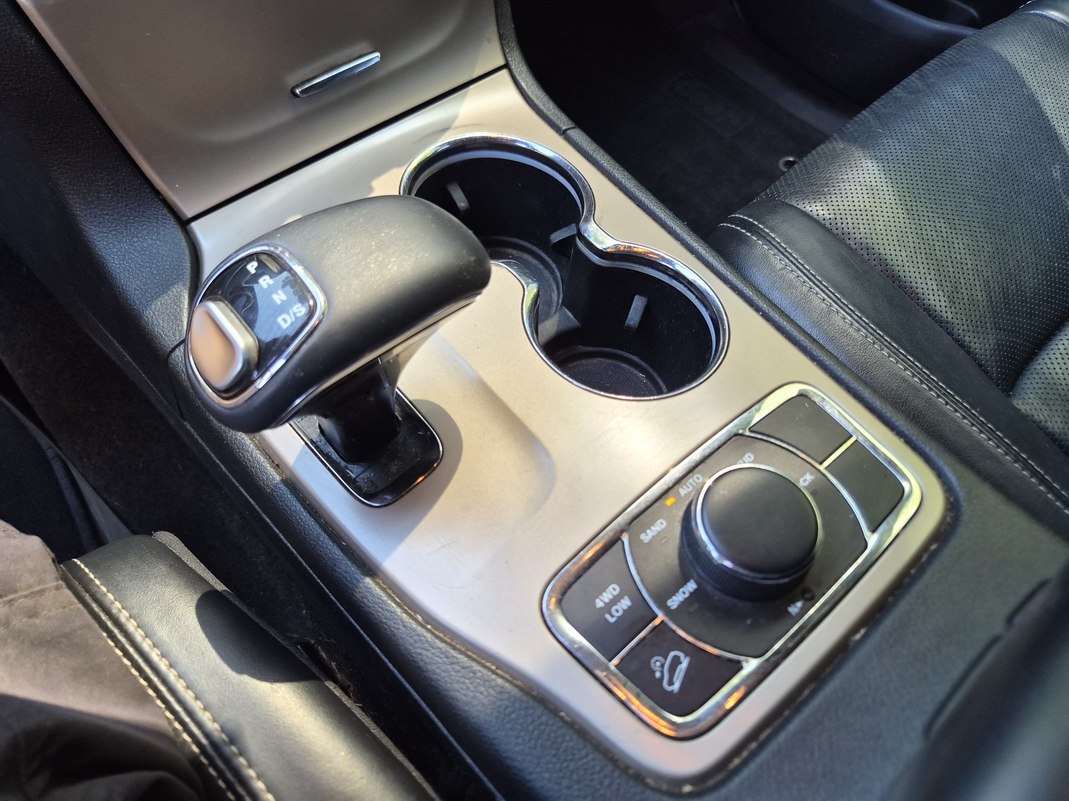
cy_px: 400
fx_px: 710
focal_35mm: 23
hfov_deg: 73.9
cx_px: 534
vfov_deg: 58.9
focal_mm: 5.4
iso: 160
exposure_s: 1/120
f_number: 1.8
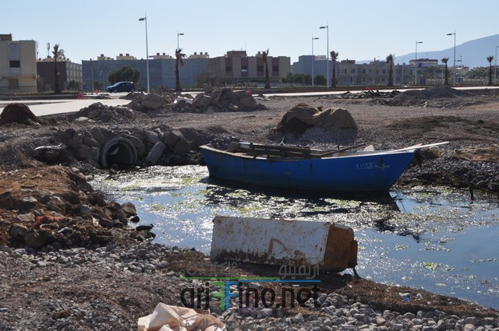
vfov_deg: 28.9
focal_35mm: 46
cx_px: 250
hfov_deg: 42.4
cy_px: 166
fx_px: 644
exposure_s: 1/500
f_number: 11
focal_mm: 31
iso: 200
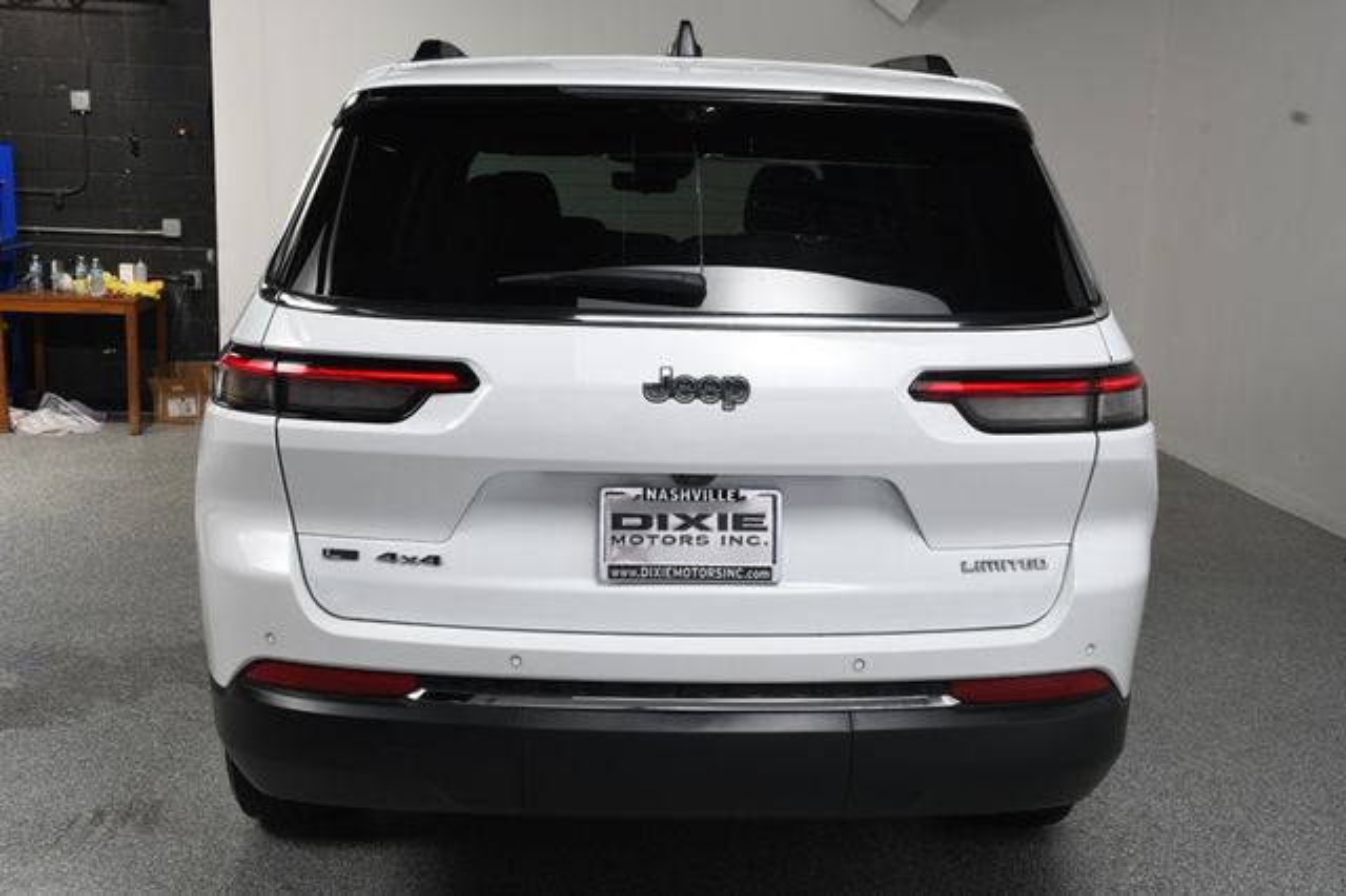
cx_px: 673
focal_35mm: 45
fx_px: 1682
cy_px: 448
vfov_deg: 29.8
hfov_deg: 43.6
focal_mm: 30
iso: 100
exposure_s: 1/160
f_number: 13
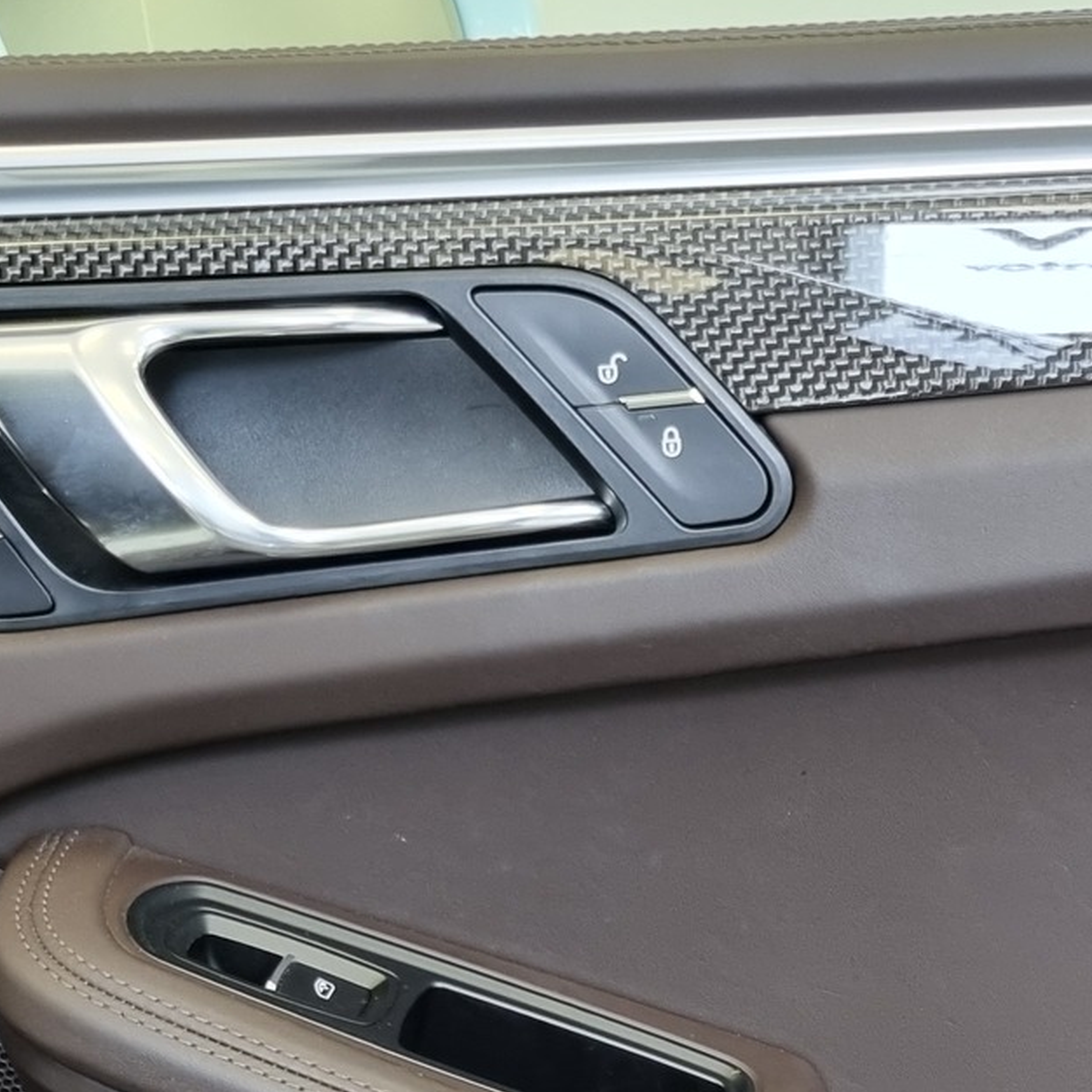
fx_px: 2641
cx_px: 909
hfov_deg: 23.0
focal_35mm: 74
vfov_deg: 21.8
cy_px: 1266
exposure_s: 1/40
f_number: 1.8
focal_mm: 5.4
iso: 160
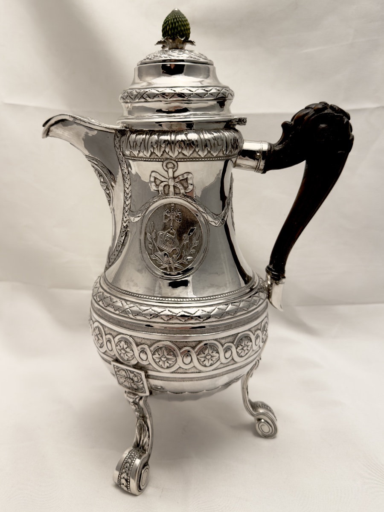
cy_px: 256
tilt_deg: -11.4
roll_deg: +0.4
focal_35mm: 24
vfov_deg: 71.6
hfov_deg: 56.8
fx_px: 355
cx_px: 192
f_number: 1.78
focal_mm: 6.76
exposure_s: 1/100
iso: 80
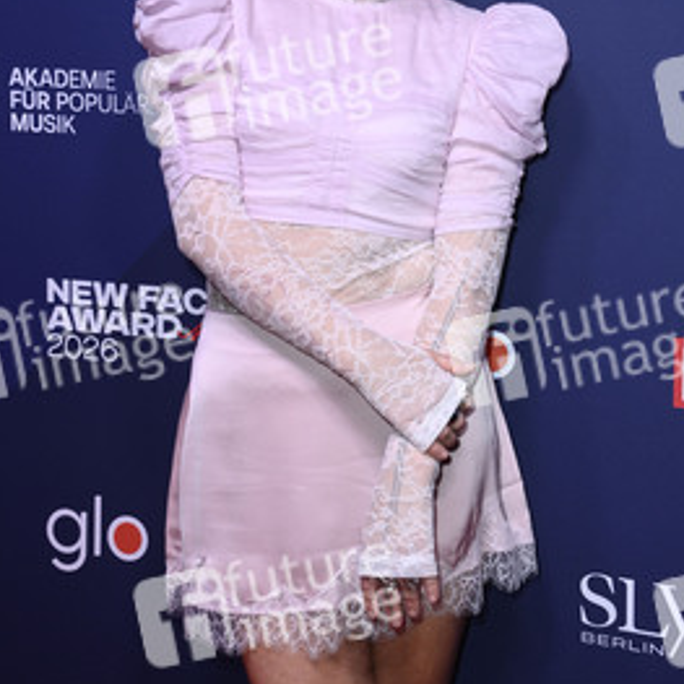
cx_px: 343
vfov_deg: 21.6
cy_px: 216
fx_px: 1788
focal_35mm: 80
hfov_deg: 21.7
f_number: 5.6
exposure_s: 1/250
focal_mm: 62
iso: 800
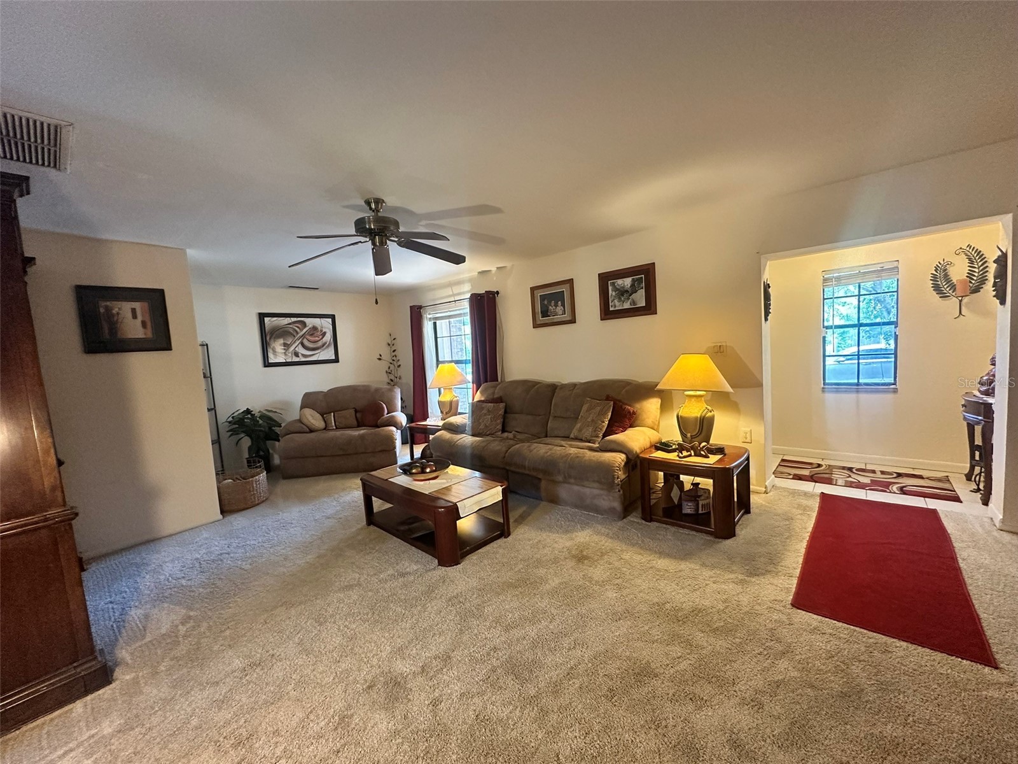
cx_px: 509
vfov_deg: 85.7
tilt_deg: -3.7
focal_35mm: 14
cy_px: 382
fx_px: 412
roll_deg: +3.8
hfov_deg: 102.1
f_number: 2.2
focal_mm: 2.22
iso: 500
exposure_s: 1/60
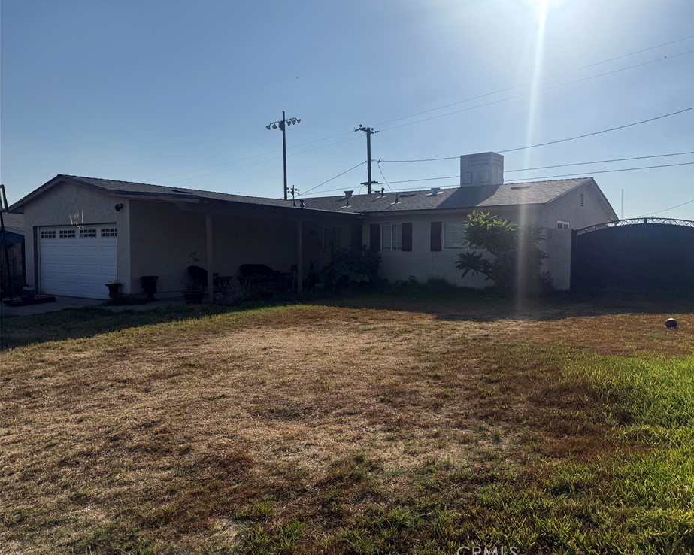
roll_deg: -0.1
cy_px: 275
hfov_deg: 65.9
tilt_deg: -2.7
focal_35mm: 26
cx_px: 384
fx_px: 534
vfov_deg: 54.9
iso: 100
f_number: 1.78
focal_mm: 6.76
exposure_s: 1/14286
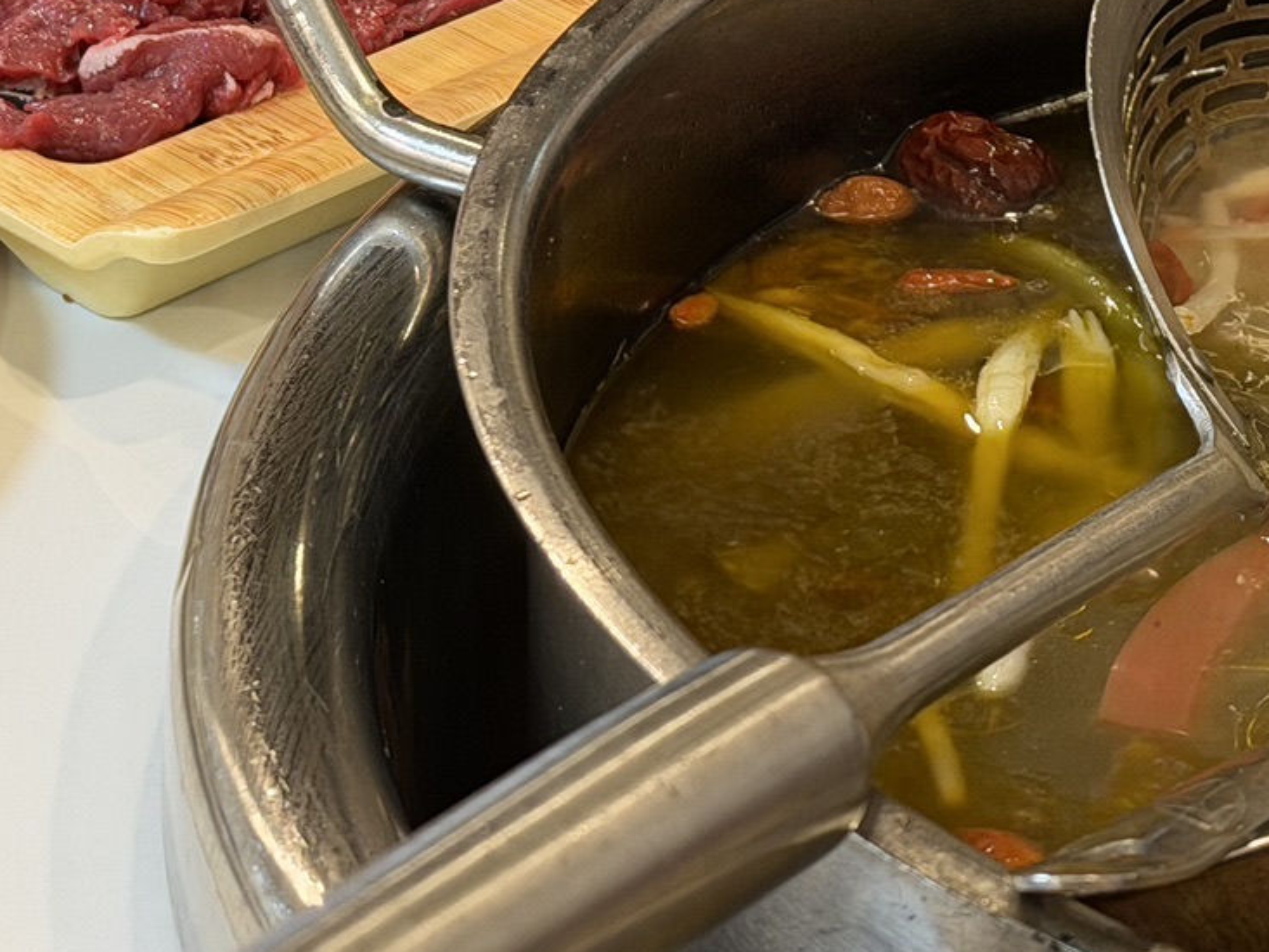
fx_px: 4803
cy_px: -28
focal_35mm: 131
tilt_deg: -26.4
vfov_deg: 11.2
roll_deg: +1.4
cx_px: 483
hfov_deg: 15.0
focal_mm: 6.76
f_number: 1.78
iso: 160
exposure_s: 1/50
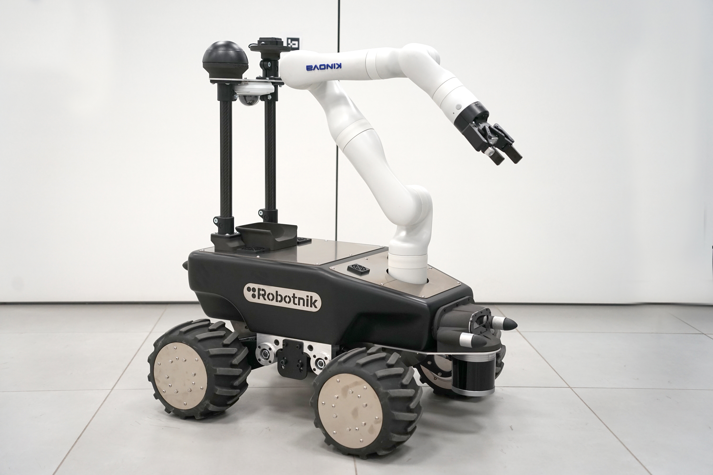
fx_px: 931
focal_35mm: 47
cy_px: 238
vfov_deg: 28.6
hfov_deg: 41.9
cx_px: 356
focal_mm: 47
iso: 800
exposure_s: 1/160
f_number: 4
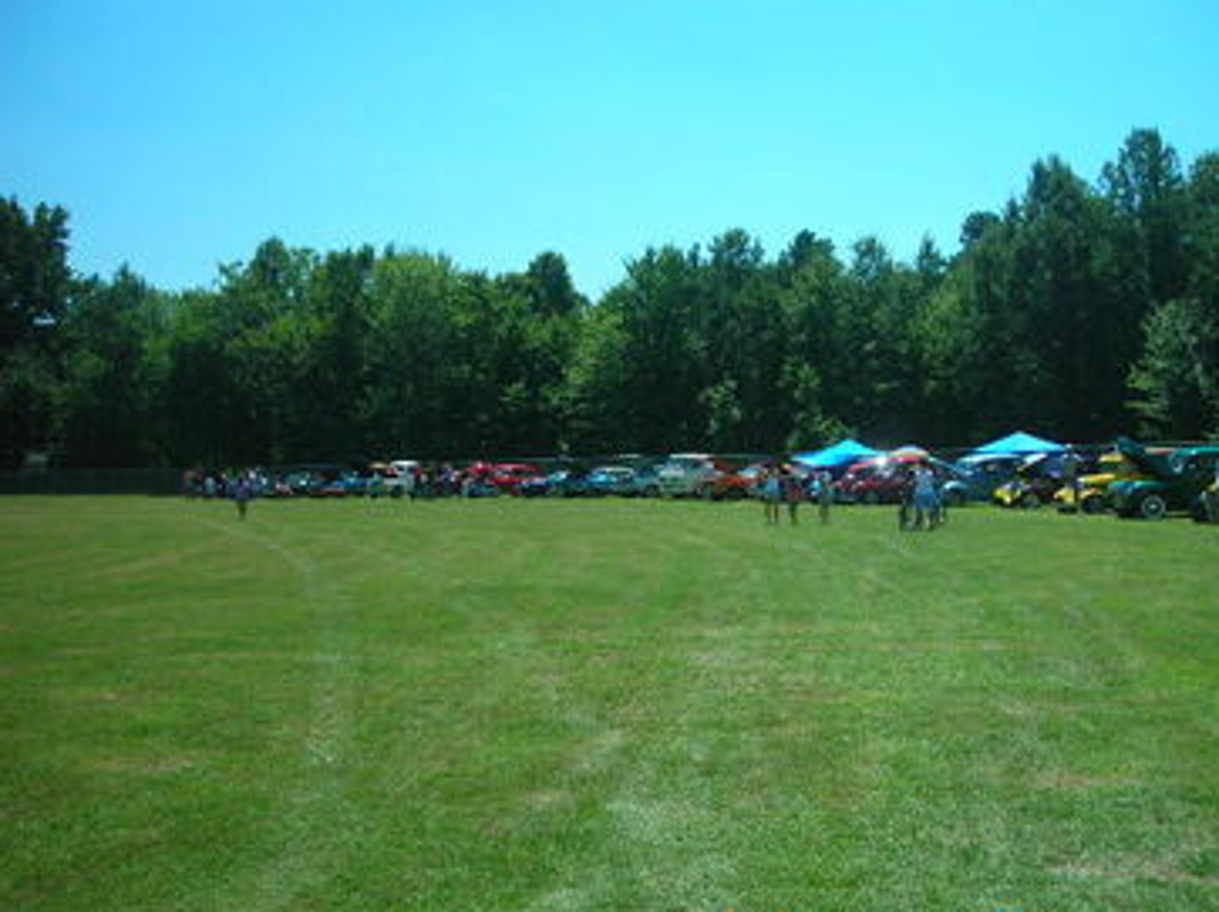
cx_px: 633
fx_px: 1478
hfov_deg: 44.8
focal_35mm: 42
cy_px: 461
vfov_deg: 34.3
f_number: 6.4
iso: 50
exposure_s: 1/152
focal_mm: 6.3
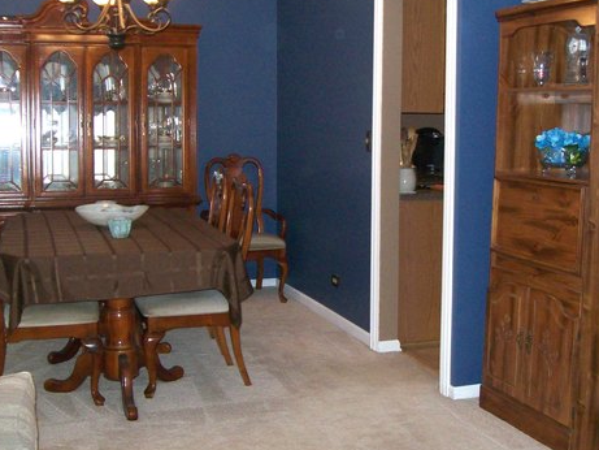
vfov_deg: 29.1
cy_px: 189
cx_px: 326
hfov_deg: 38.1
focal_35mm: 50
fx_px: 865
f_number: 2.7
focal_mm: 6
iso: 200
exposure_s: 1/64
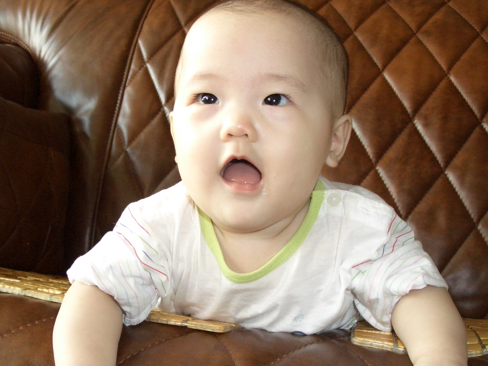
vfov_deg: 32.1
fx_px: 634
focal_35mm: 45
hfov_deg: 42.0
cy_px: 220
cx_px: 218
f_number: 2.8
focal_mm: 7.1
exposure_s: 1/60
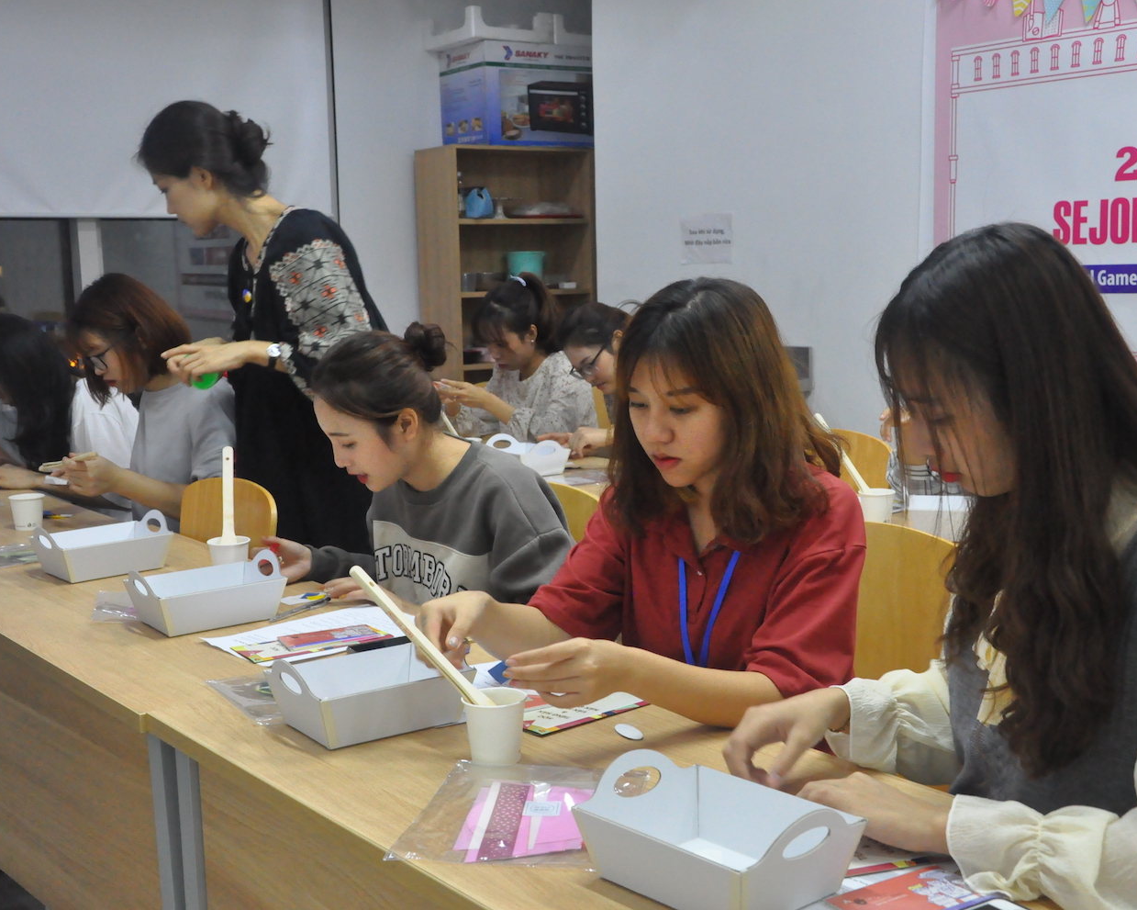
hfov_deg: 43.3
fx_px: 1432
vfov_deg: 35.2
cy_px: 456
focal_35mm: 43
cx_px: 587
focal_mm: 25
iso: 3200
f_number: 8
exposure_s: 1/60
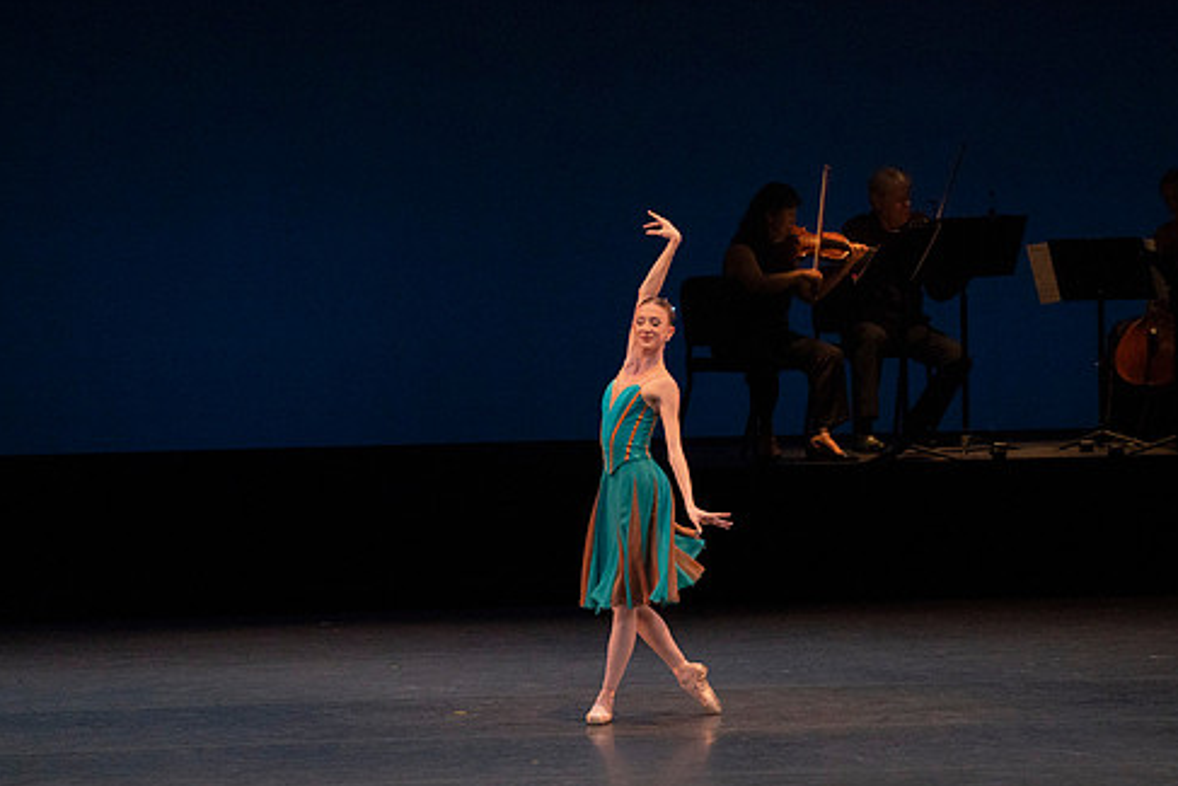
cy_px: 400
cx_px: 639
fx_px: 9983
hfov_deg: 6.8
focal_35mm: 305
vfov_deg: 4.5
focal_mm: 256
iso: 8000
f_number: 7.1
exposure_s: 1/400
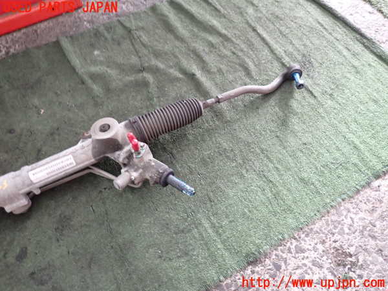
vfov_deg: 54.9
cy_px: 146
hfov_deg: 69.4
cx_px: 194
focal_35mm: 25
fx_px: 280
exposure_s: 1/30
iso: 500
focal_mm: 4.5
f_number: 2
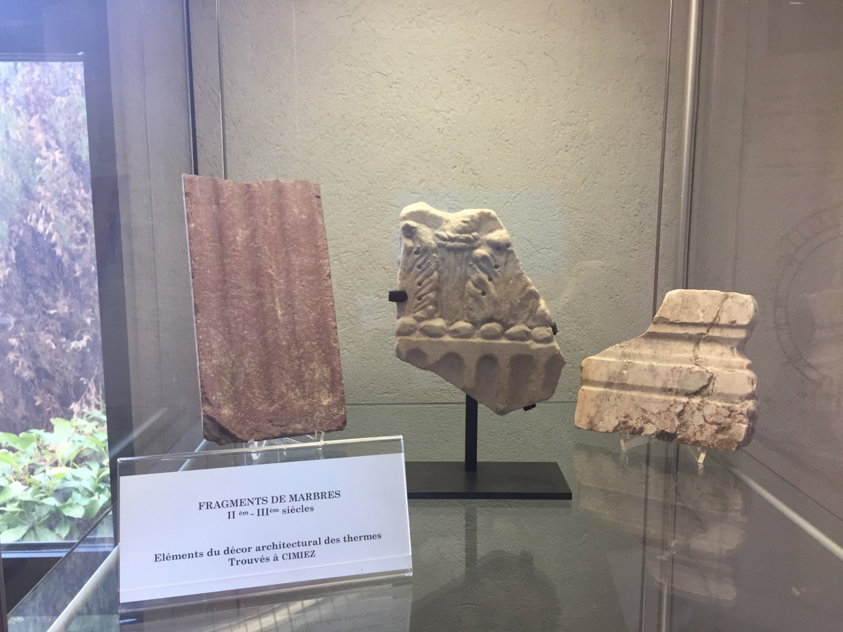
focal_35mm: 29
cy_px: 316
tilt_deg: -8.4
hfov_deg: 61.7
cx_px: 422
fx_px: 706
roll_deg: -0.6
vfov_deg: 48.2
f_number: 2.2
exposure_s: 1/33
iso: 50
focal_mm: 4.15
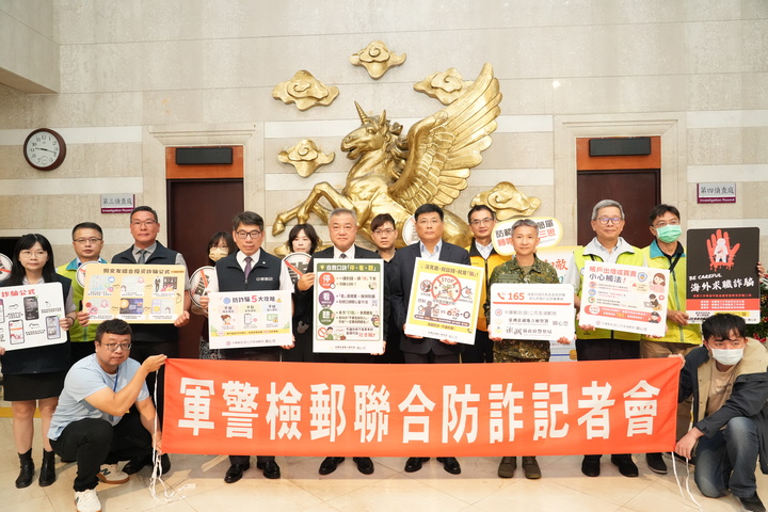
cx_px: 384
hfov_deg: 73.7
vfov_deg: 53.1
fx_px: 512
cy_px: 256
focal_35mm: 24
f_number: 7.1
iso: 6400
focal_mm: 24
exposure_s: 1/200
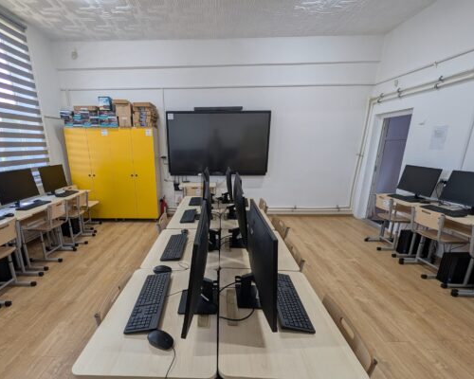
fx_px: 210
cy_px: 212
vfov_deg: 83.7
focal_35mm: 15
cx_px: 210
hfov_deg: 96.4
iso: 39
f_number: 1.7
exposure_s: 1/86.2
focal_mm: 2.02
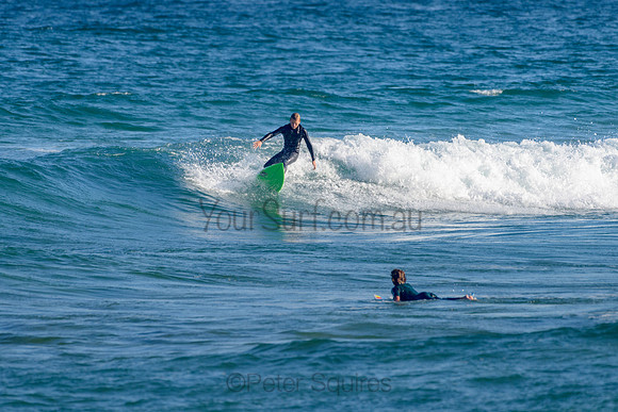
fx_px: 10529
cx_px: 297
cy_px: 159
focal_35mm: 613
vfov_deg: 2.2
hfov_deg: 3.4
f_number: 5.6
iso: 160
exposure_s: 1/2000
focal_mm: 500
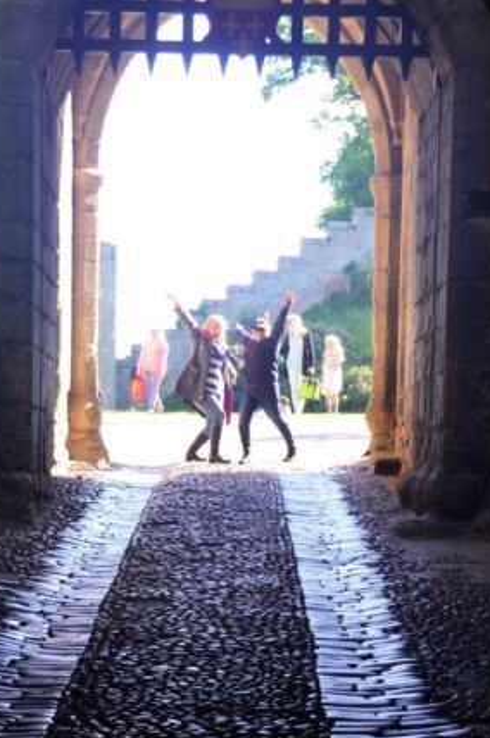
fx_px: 2355
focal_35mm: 115
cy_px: 693
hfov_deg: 11.9
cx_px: 195
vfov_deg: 17.5
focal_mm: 34
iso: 200
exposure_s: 1/125
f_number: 6.3
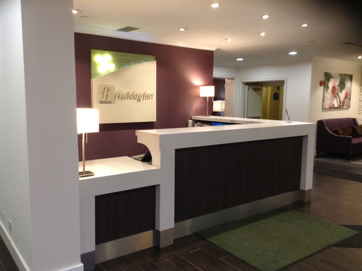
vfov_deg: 42.8
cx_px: 181
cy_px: 136
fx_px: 345
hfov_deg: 55.4
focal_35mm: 33
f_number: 2.4
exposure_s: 1/24
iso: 125
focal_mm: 3.3
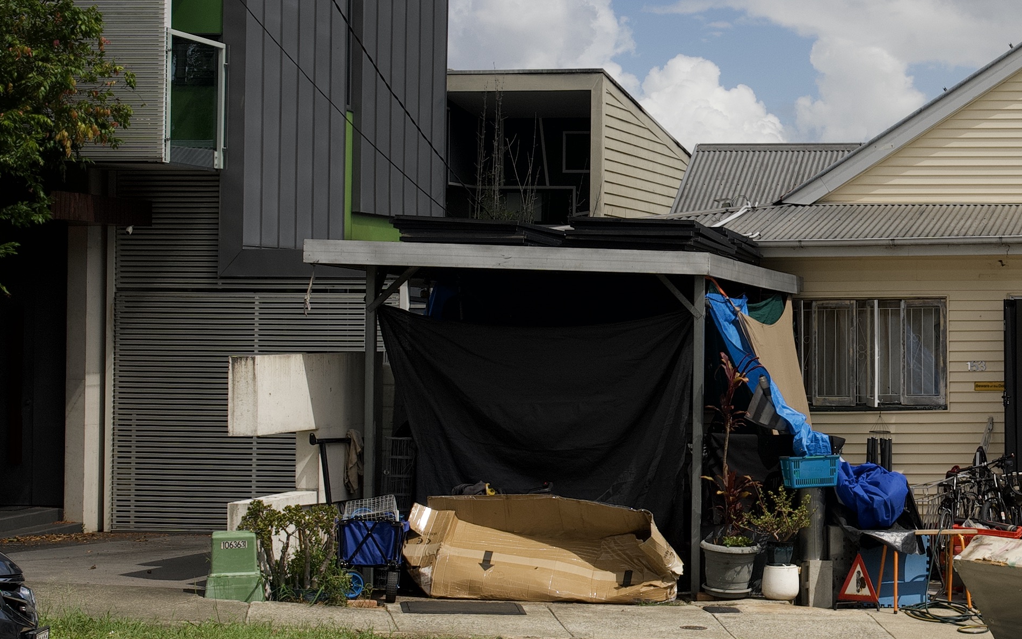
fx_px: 2347
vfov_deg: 15.5
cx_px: 989
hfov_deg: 23.7
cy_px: 300
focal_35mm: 84
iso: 320
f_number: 10
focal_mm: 33.1
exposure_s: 1/200
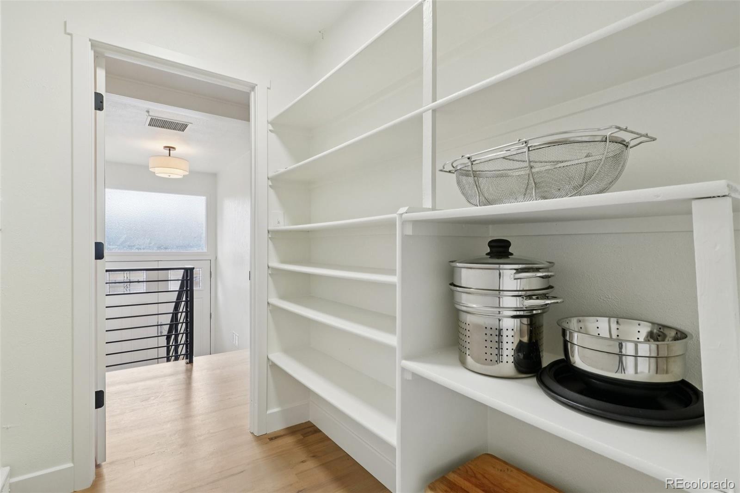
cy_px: 246
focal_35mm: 16
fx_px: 339
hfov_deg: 95.0
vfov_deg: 72.0
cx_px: 370
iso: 250
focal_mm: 11
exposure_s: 1/30
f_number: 8
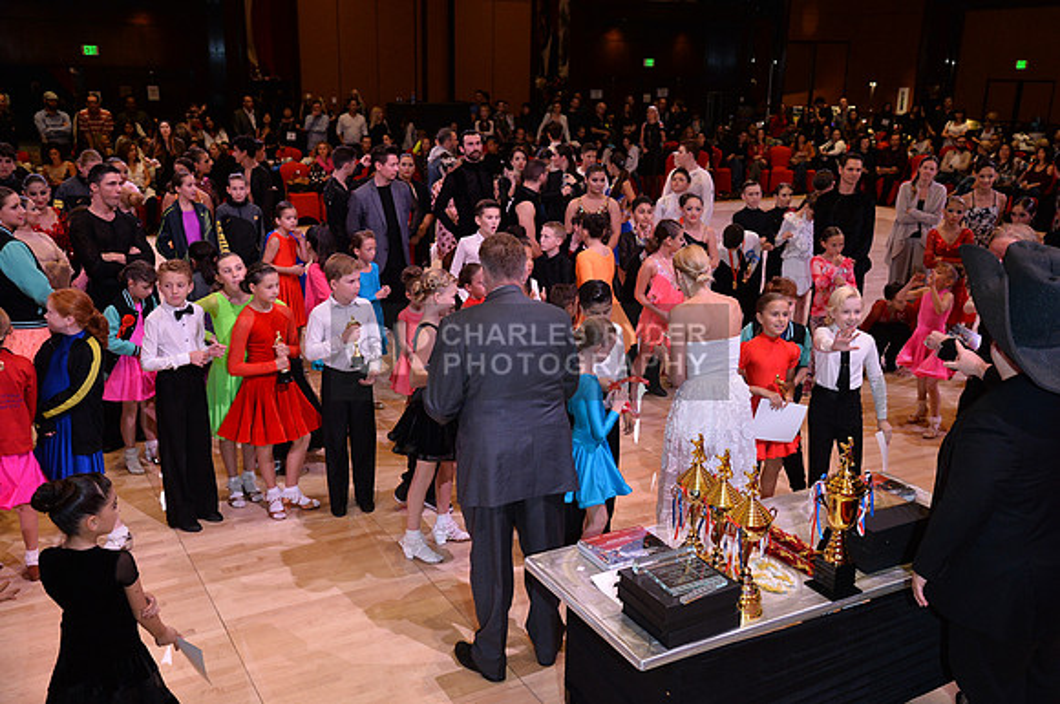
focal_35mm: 35
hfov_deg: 54.5
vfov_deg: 37.7
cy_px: 352
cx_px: 530
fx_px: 1029
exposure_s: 1/250
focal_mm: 35
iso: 2000
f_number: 5
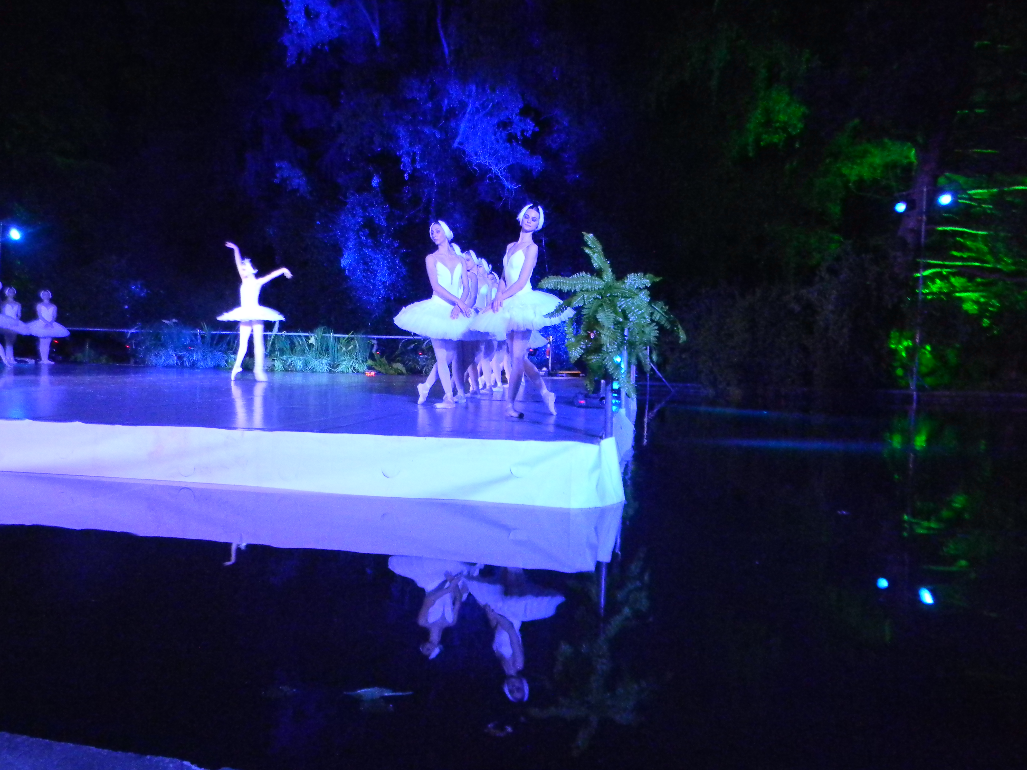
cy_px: 385
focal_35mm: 28
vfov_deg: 49.7
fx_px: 831
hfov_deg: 63.4
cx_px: 514
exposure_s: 1/6.1
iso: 200
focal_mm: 5
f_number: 3.5
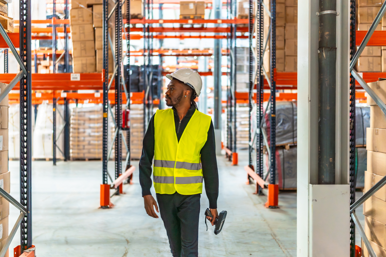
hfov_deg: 54.4
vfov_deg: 37.9
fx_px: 375
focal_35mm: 35
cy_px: 128
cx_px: 193
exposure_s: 1/320
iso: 400
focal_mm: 35
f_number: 1.4
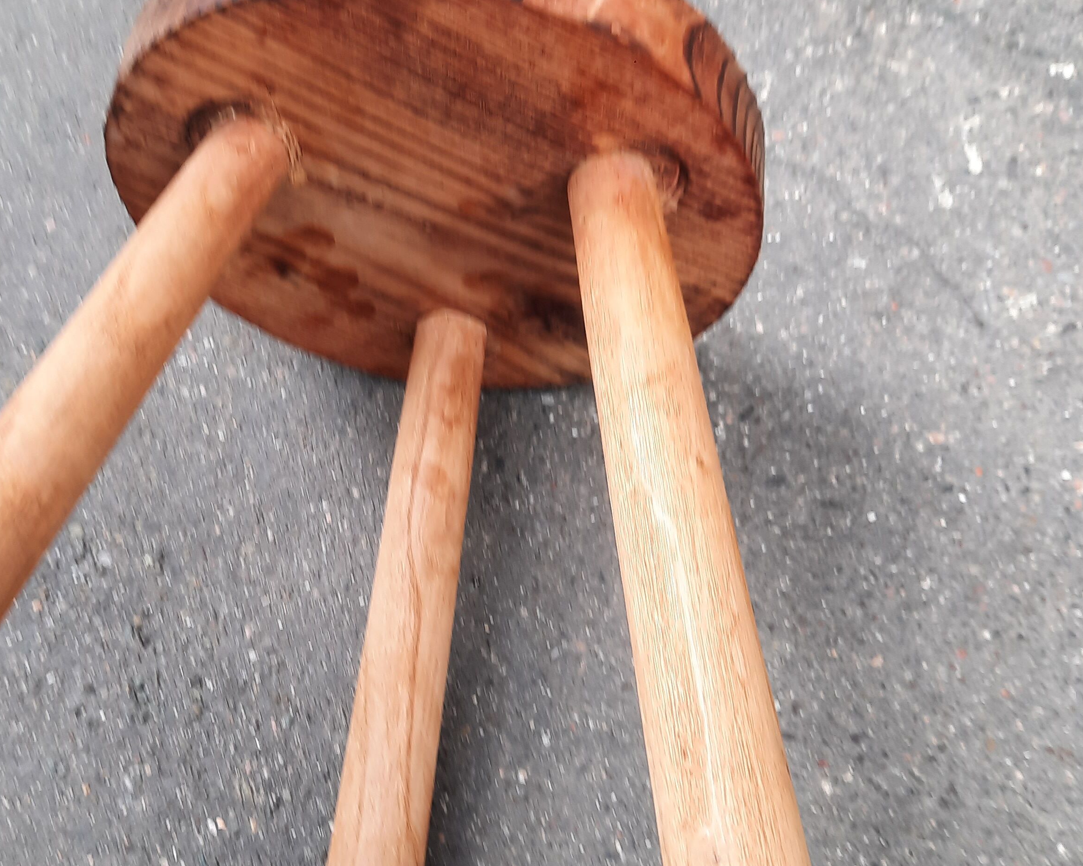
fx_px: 1346
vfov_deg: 35.6
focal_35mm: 42
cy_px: 512
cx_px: 399
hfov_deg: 43.4
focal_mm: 4.6
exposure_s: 1/50
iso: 32
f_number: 2
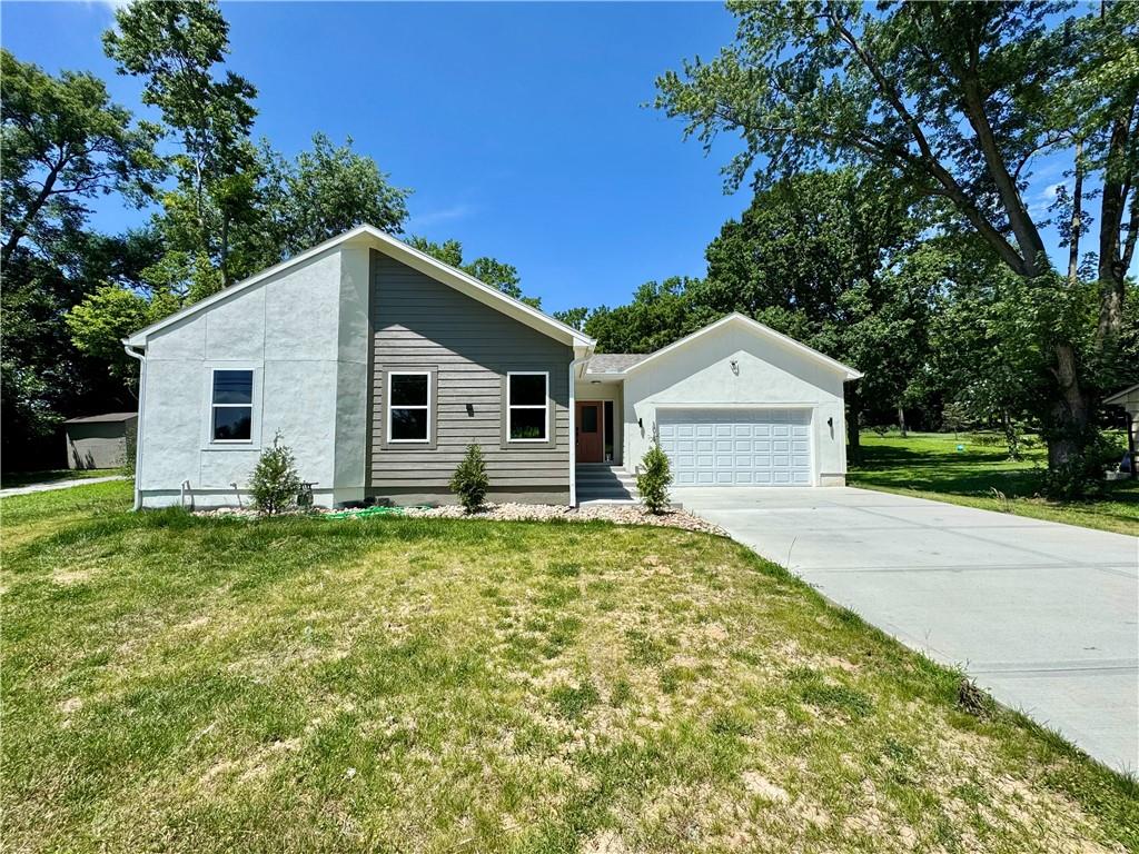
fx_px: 461
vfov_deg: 85.7
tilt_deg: +3.1
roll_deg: -0.1
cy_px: 427
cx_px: 570
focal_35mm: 14
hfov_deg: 102.1
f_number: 2.2
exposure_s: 1/2415
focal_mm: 2.22
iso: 50
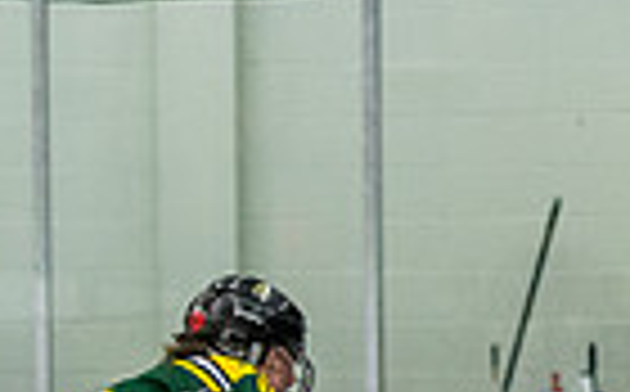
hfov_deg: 5.3
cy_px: 717
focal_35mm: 397
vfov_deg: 3.3
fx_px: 6805
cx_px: 475
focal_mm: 70
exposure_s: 1/800
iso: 4000
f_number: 2.8
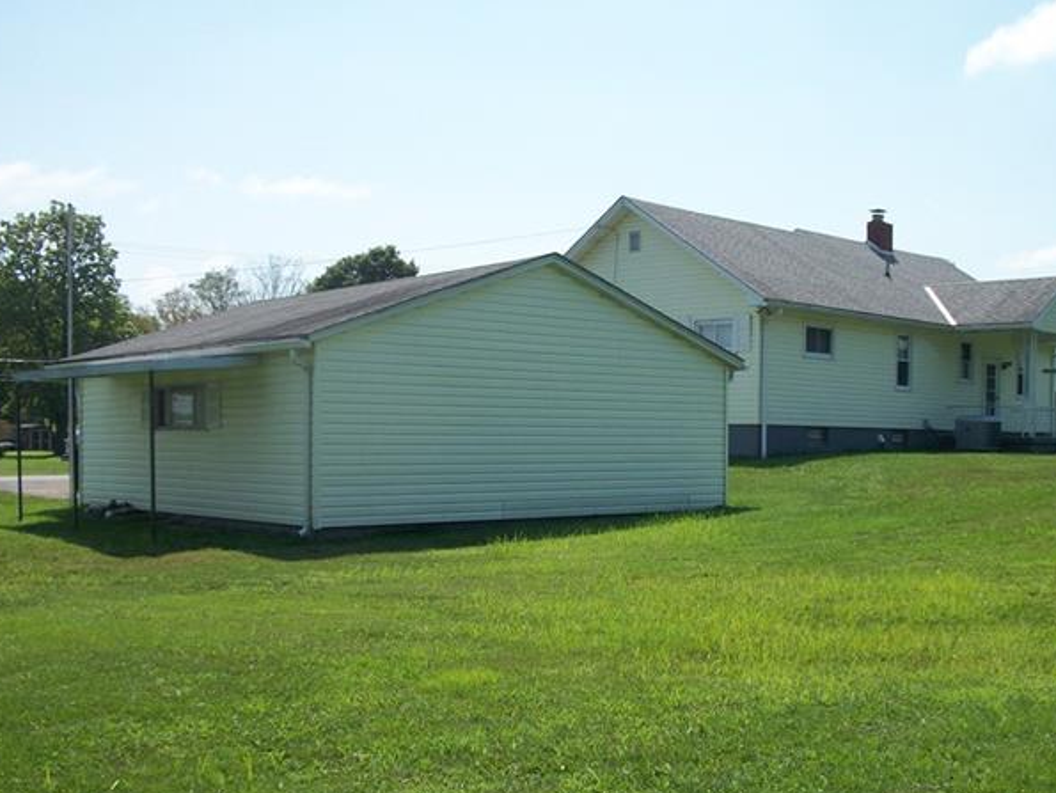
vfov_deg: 33.5
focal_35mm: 43
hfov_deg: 43.8
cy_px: 499
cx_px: 570
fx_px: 1313
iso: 80
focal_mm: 5.7
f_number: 8.8
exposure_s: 1/200
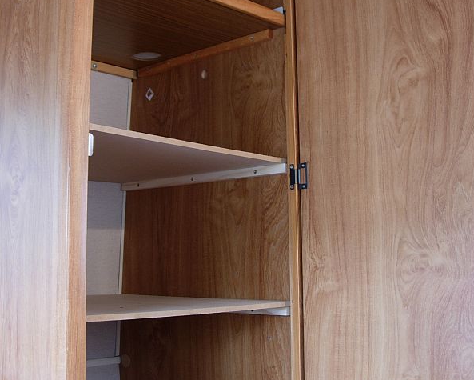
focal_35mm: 50
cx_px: 238
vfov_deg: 30.2
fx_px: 702
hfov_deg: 37.3
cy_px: 157
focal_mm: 7.8
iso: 64
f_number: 2.8
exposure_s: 1/4.8
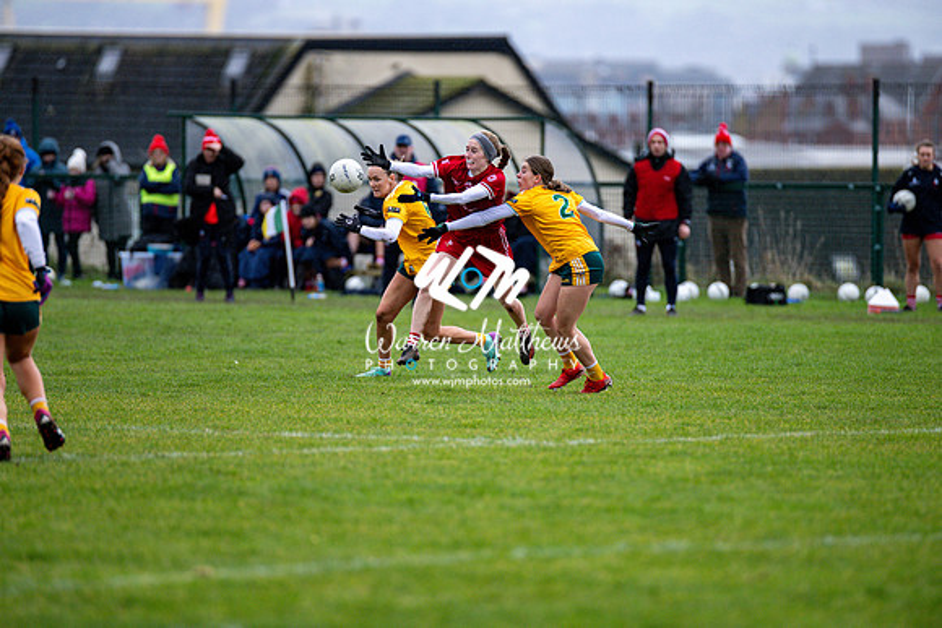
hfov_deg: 6.9
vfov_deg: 4.6
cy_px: 314
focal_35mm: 300
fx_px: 7851
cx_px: 471
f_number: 2.8
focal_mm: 300
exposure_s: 1/640
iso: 2200
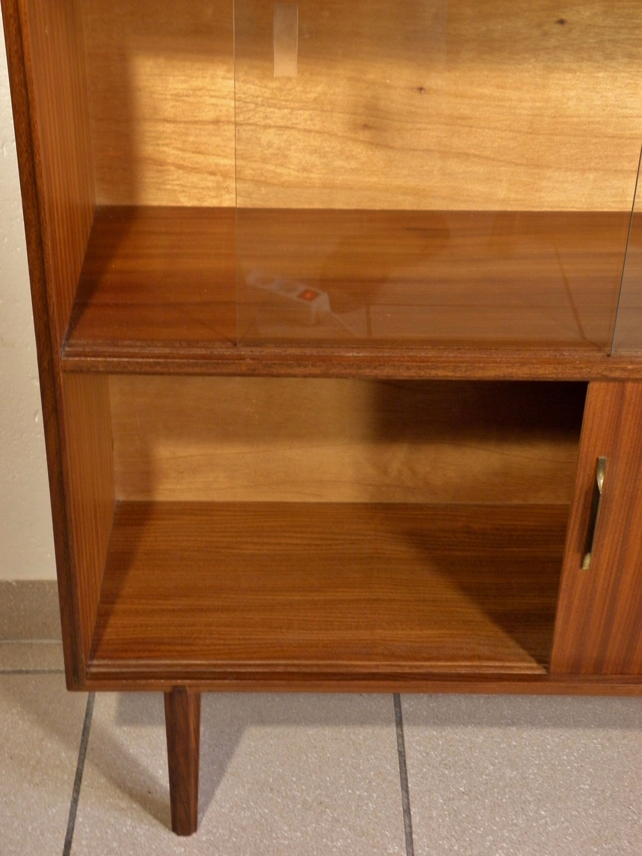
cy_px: 428
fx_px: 1459
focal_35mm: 59
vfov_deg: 32.7
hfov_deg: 24.8
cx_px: 321
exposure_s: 1/8
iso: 250
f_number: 4.1
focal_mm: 10.6
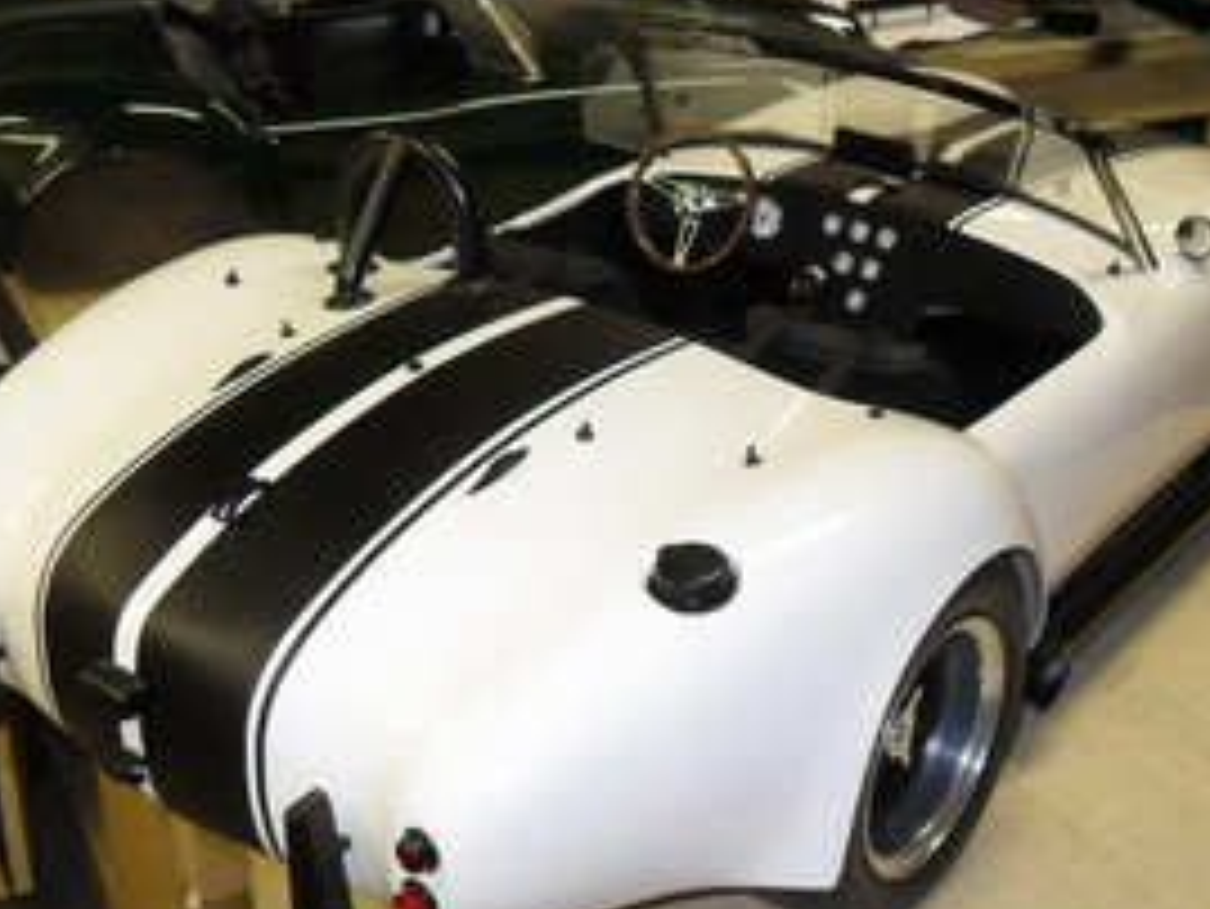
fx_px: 1818
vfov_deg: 28.0
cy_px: 351
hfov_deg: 36.2
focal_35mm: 52
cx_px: 855
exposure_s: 1/45
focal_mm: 6.2
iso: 200
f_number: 2.8
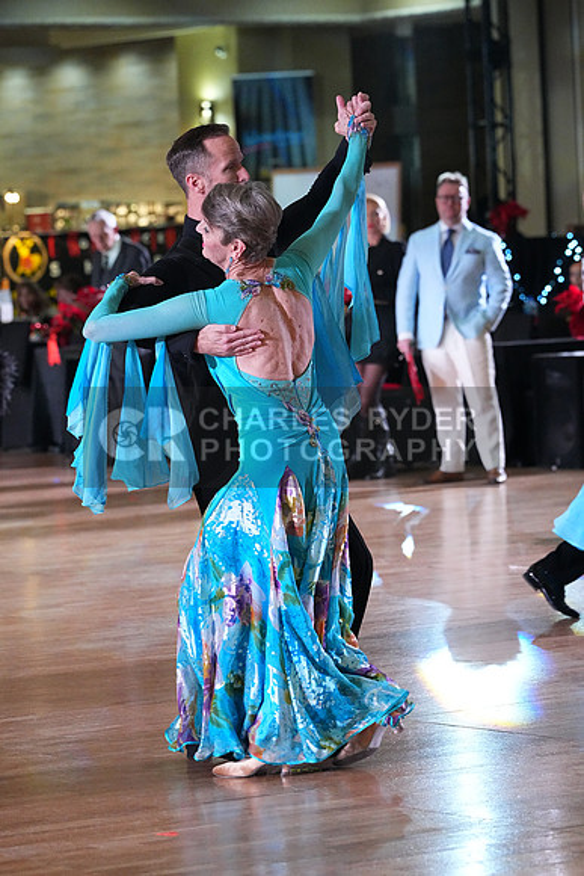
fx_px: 4183
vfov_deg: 11.9
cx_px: 292
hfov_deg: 8.0
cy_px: 438
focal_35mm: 172
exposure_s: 1/400
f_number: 5.6
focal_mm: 172
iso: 10000
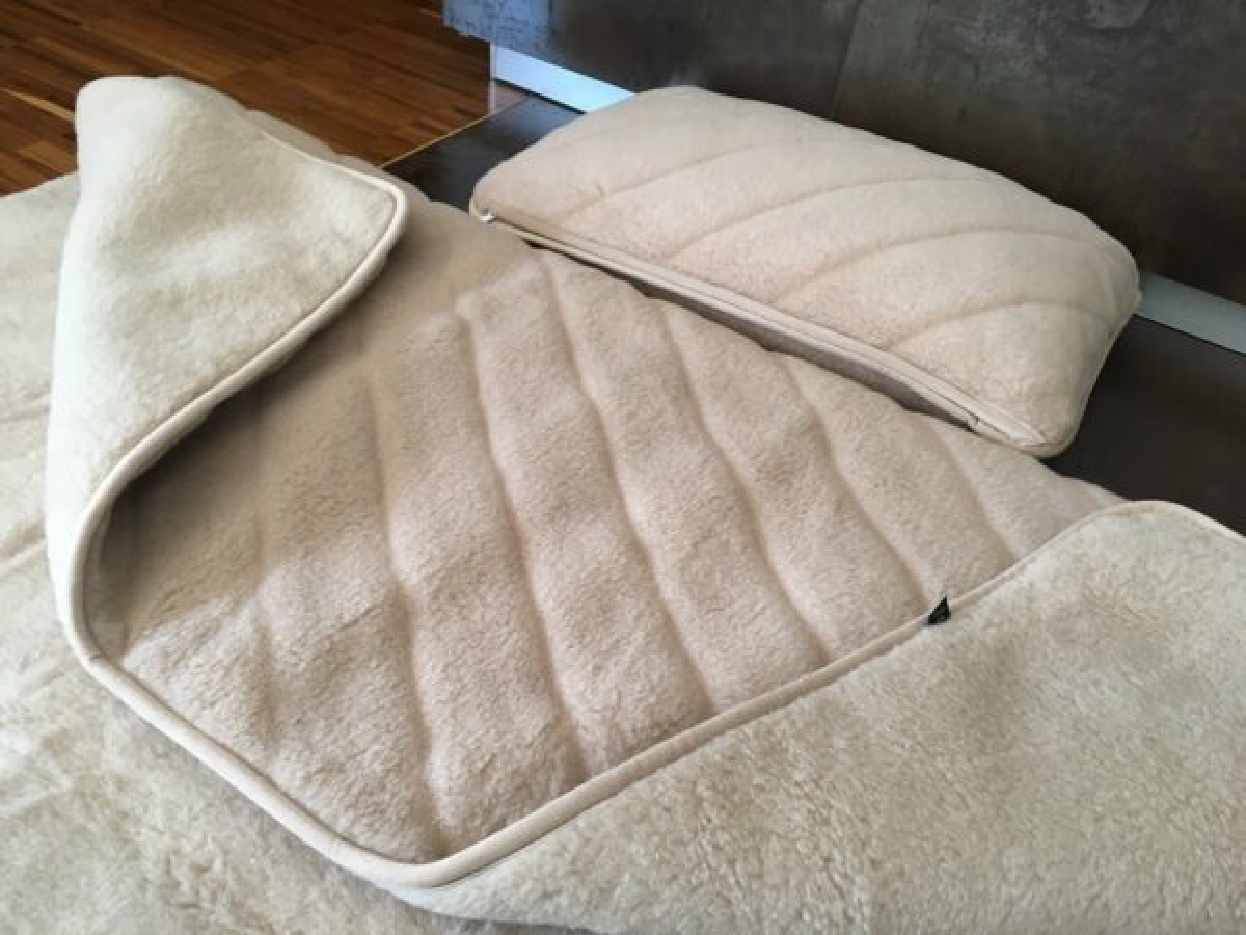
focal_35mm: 29
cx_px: 623
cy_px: 468
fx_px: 1044
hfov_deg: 61.7
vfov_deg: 48.2
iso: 100
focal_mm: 4.15
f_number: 2.2
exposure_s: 1/33
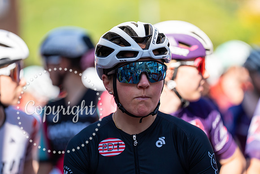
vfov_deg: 6.9
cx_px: 130
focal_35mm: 200
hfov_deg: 10.3
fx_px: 1445
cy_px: 87
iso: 100
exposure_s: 1/1000
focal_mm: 200
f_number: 2.8
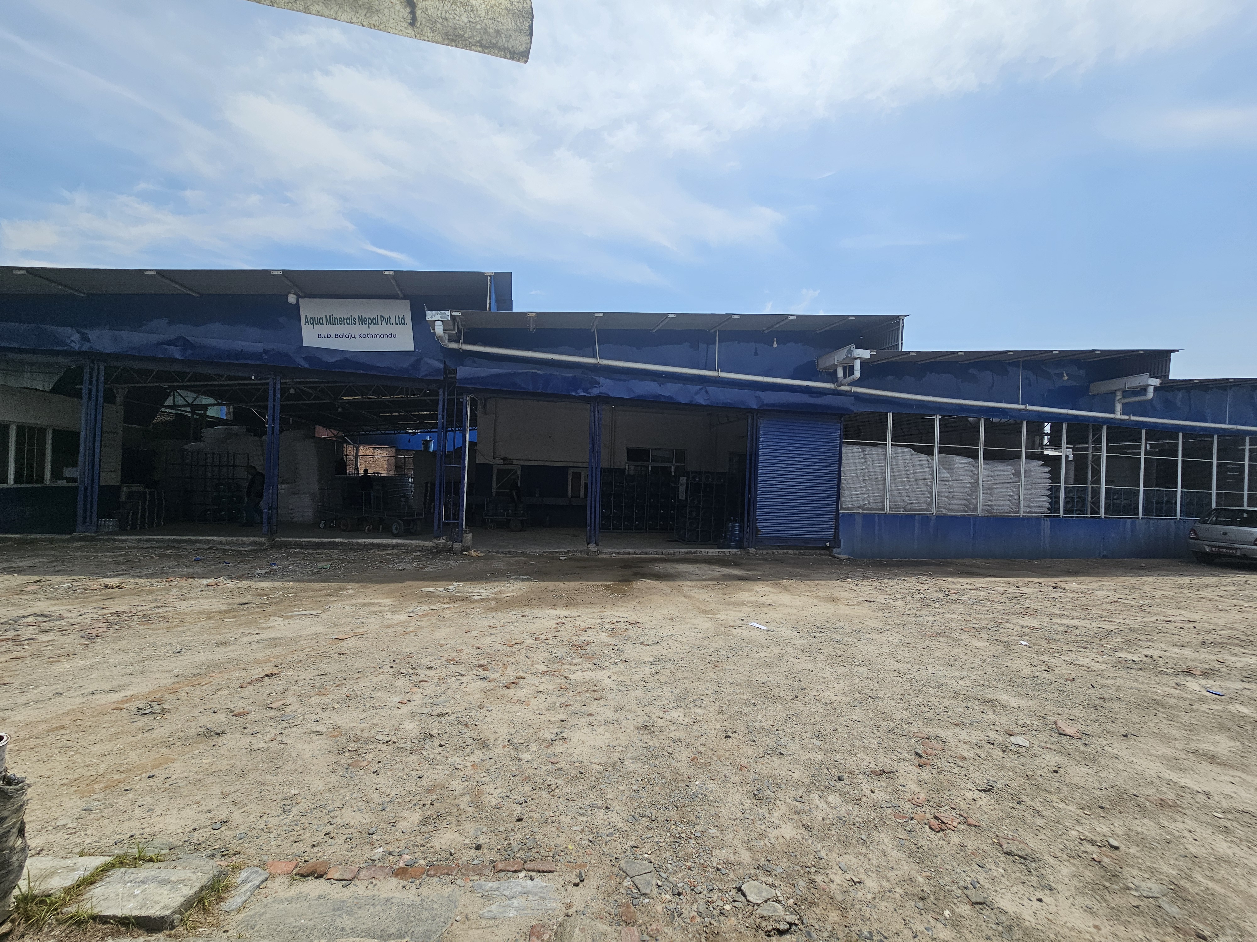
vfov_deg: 89.9
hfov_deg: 106.2
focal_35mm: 13
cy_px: 471
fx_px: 472
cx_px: 628
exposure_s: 1/3246
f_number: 2.2
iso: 50
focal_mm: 2.2
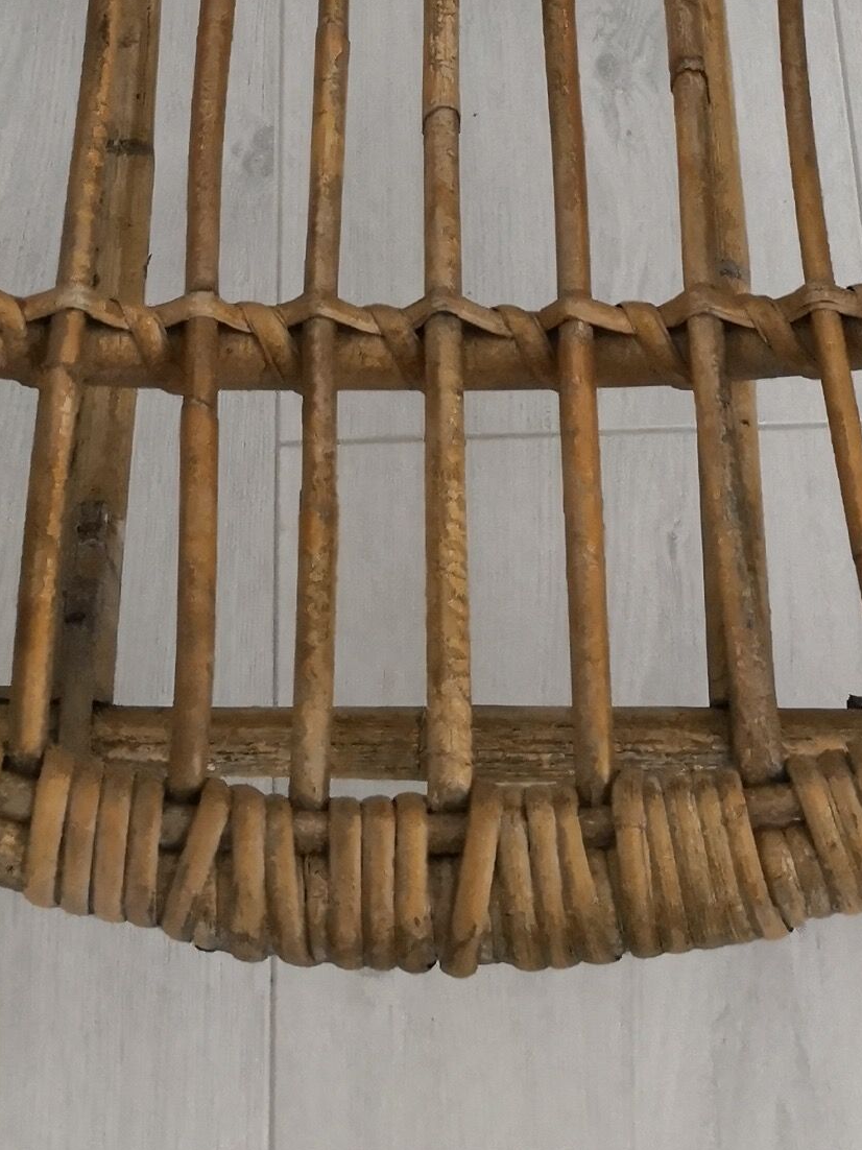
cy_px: -307
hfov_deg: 18.4
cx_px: 506
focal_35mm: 80
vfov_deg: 22.1
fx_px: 2657
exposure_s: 1/30
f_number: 1.6
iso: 250
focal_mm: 3.95
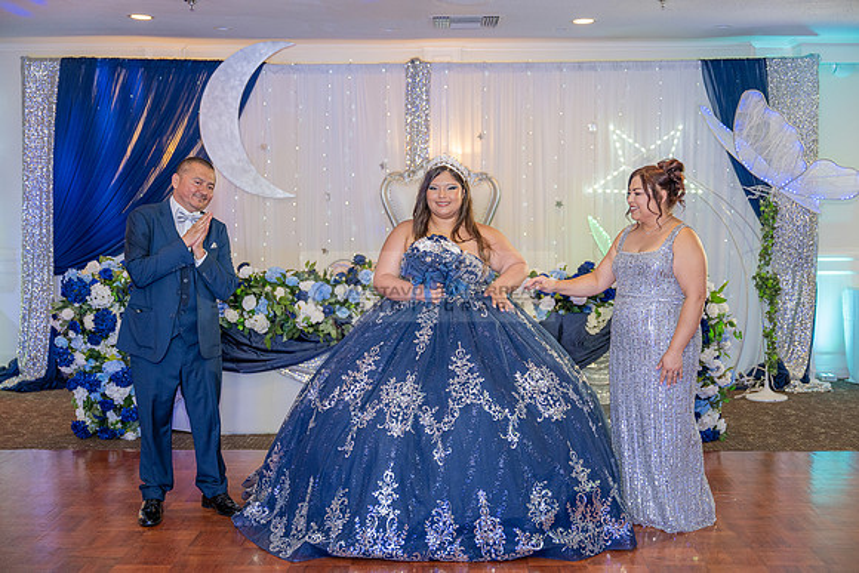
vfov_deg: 28.7
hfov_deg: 41.9
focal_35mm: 47
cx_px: 430
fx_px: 1122
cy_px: 286
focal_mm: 47
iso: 1000
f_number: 2.8
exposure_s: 1/200
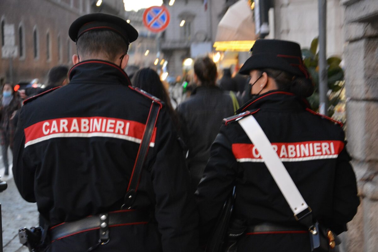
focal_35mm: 87
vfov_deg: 15.7
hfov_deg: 23.4
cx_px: 189
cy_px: 126
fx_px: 913
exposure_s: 1/30
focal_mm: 58
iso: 3200
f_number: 5
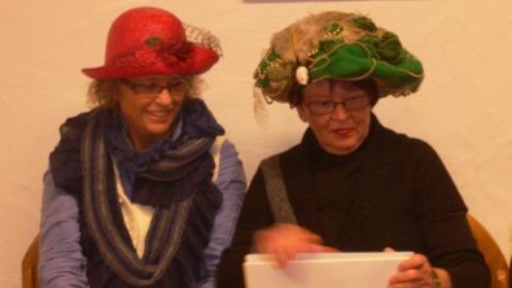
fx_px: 1452
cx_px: 255
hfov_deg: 20.0
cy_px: 132
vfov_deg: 11.3
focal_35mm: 107
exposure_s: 1/8
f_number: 4.9
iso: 100
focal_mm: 16.1
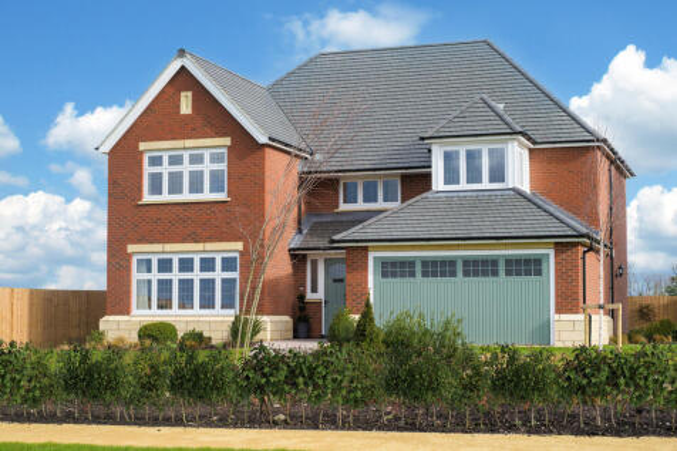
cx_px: 338
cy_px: 226
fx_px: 996
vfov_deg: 25.5
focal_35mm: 53
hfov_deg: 37.5
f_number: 5.6
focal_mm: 35
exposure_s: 1/320
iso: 160
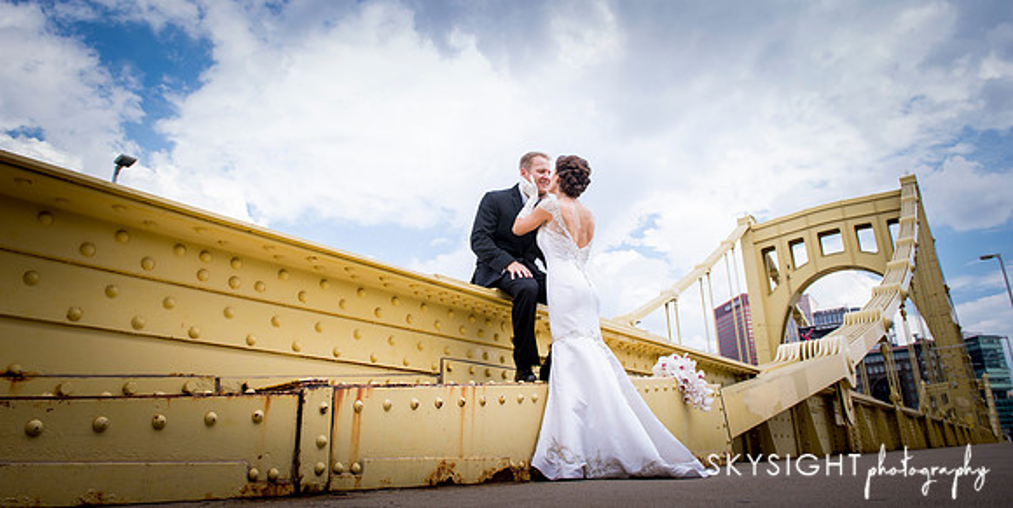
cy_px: 245
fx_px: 682
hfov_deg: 73.2
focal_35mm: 26
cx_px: 507
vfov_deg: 40.8
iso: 250
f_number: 6.3
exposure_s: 1/500
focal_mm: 24
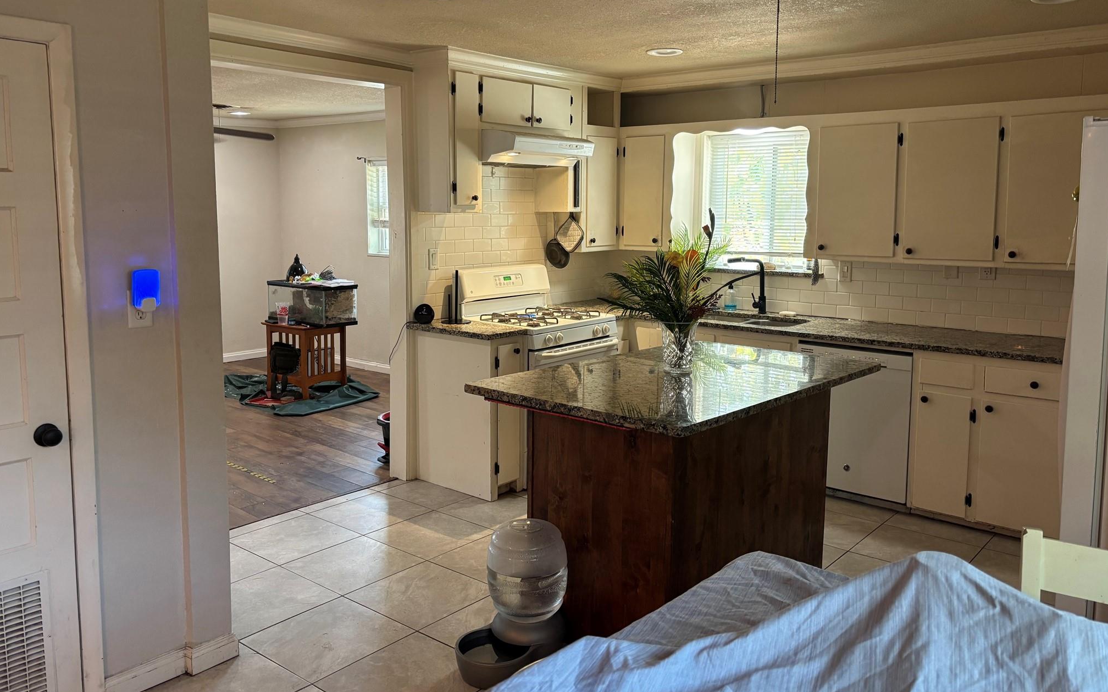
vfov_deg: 44.5
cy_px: 305
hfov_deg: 66.5
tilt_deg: -6.8
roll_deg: -0.6
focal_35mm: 28
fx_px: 846
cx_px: 552
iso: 200
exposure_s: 1/60
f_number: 1.6
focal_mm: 5.96
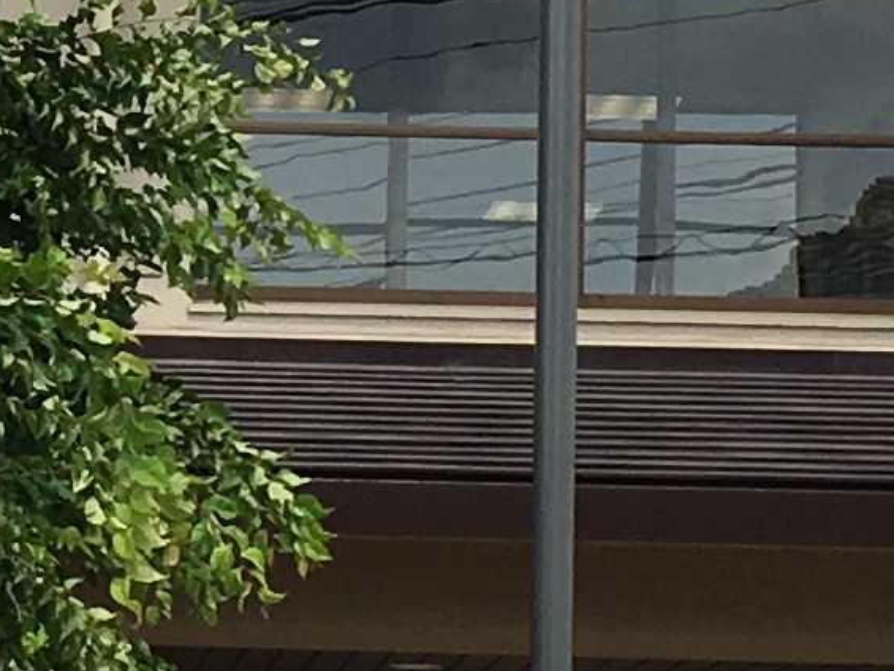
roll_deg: -3.6
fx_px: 5347
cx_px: -195
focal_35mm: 207
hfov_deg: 9.4
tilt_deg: +10.5
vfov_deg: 7.2
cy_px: 226
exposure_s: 1/1451
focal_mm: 4.15
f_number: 2.2
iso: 25
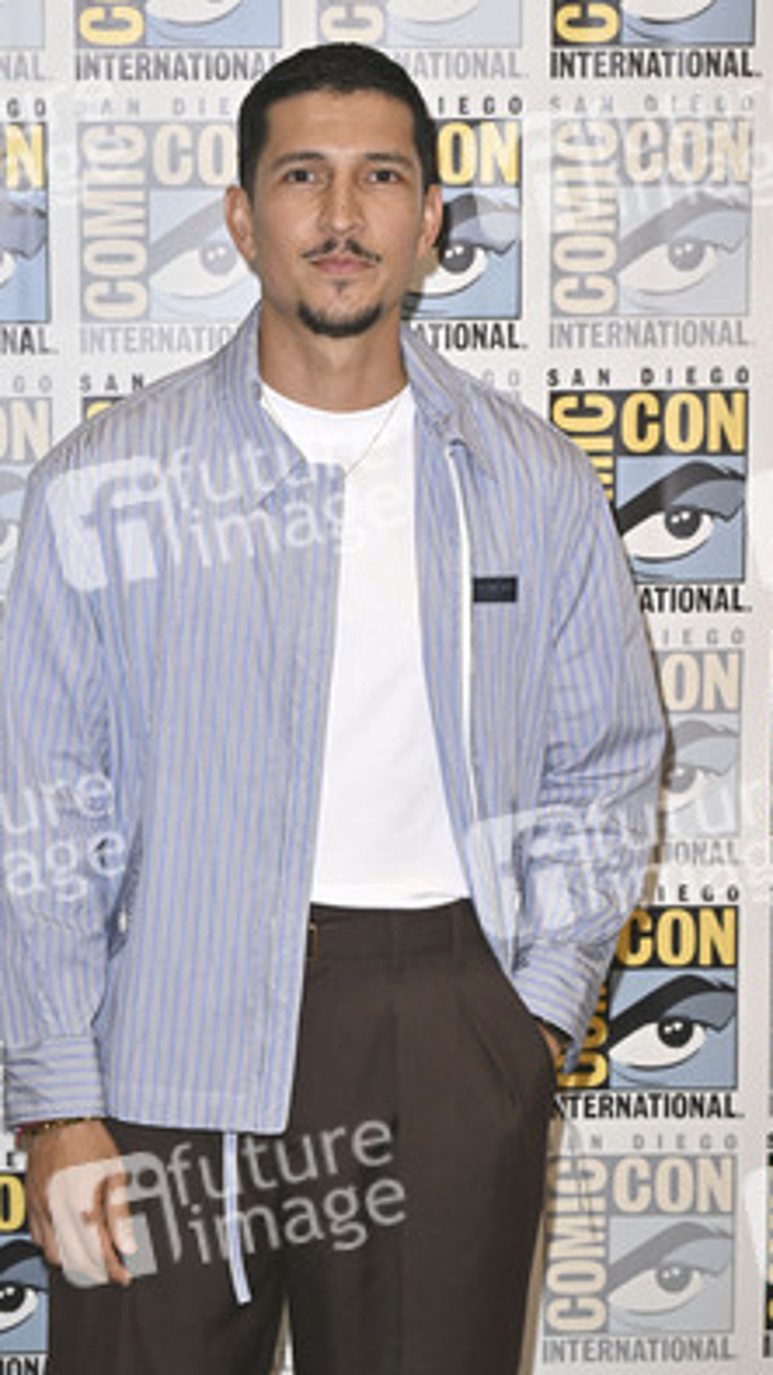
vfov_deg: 29.4
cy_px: 682
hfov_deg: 16.7
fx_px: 2625
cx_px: 327
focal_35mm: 72
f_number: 5
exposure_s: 1/250
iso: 2500
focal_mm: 68
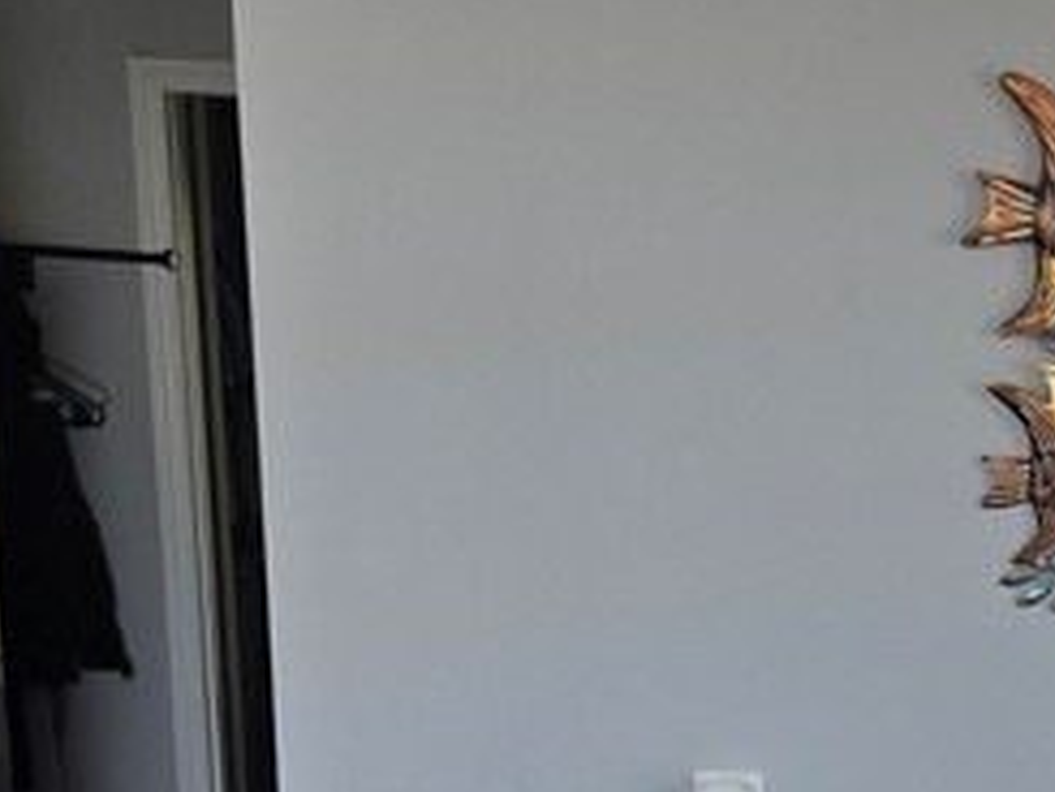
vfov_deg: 14.6
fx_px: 2927
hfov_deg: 19.3
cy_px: 1076
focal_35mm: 96
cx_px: 1257
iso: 64
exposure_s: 1/180
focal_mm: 5.4
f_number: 1.8
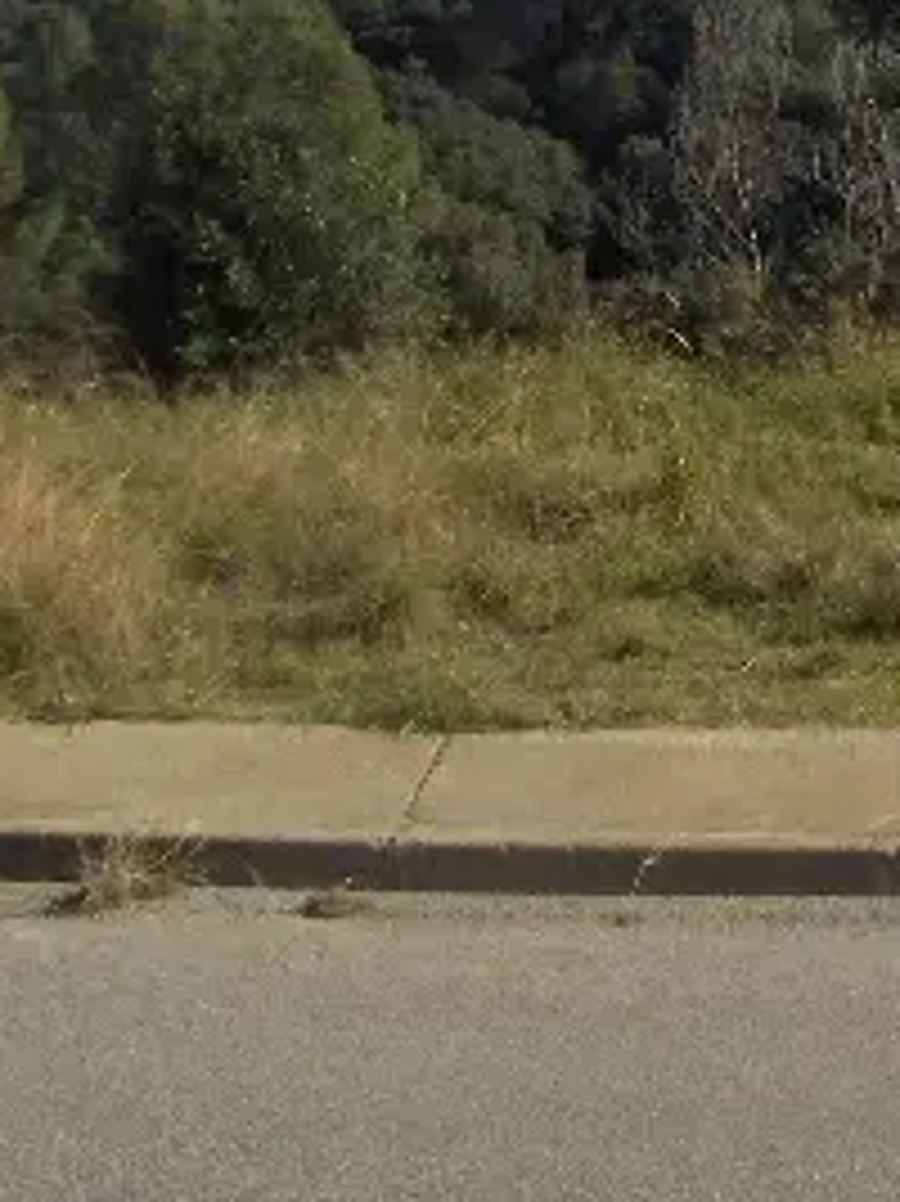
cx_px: 868
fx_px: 2914
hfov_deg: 17.2
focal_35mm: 84
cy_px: 167
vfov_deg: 22.8
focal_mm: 5.8
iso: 100
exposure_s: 1/529
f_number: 4.3
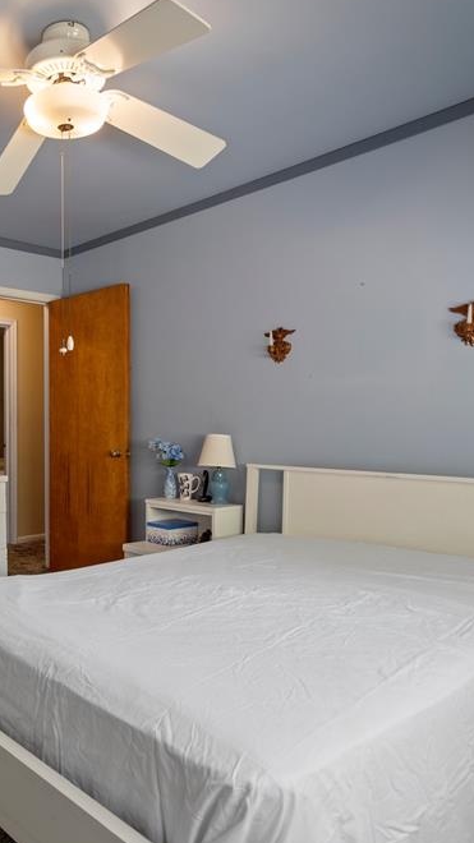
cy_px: 418
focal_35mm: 26
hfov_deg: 40.6
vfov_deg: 71.9
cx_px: 38
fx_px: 581
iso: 100
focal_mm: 16
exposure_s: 1/4
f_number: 4
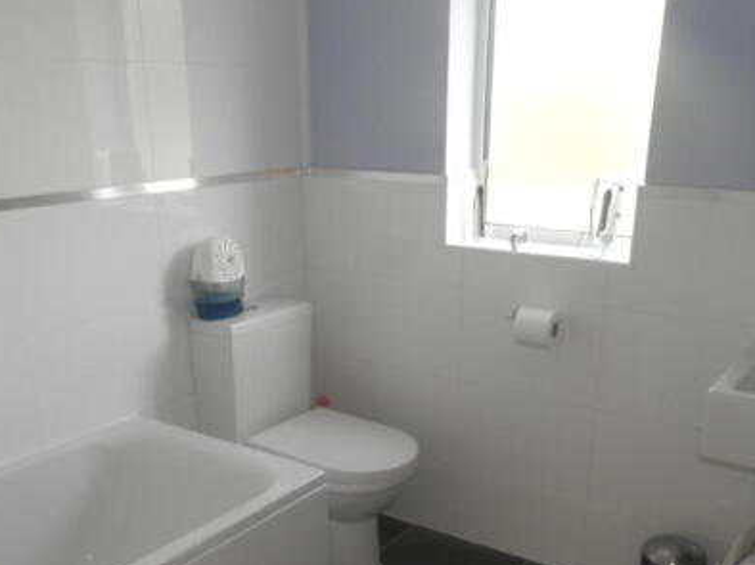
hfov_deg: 50.2
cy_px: 413
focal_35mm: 37
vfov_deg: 37.8
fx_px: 807
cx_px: 378
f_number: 3.1
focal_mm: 4.5
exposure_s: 1/30
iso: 100
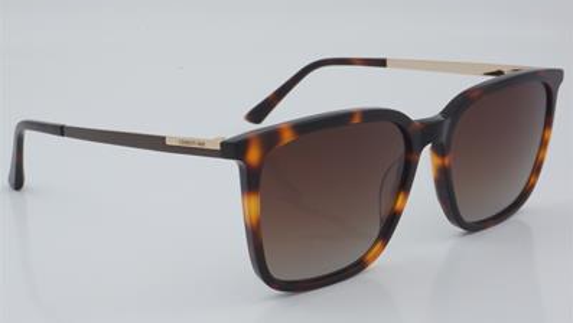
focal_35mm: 79
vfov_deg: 15.3
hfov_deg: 26.8
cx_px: 287
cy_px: 176
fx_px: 1201
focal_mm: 50
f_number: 32
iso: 100
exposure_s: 1/3
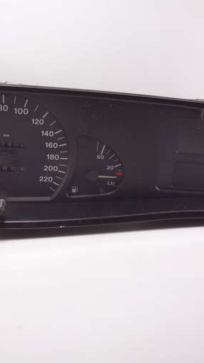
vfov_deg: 35.4
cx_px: 34
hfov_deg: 20.1
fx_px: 567
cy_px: 180
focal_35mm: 59
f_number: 2.8
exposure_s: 1/50
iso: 125
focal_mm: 13.9
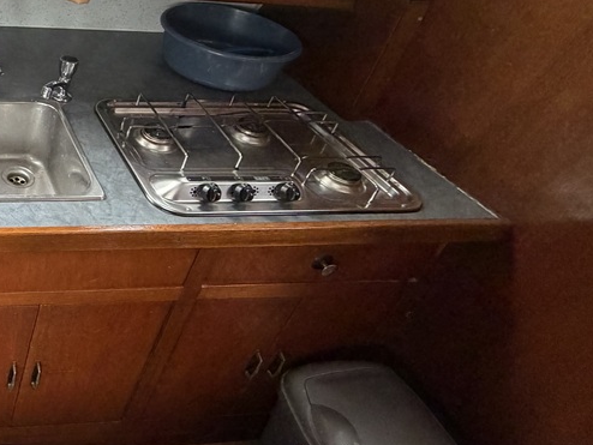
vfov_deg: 40.7
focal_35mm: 34
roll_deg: -2.8
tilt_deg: -32.2
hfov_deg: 42.1
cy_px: 116
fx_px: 583
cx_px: -65
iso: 320
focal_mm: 2.22
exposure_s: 1/102
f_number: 2.2
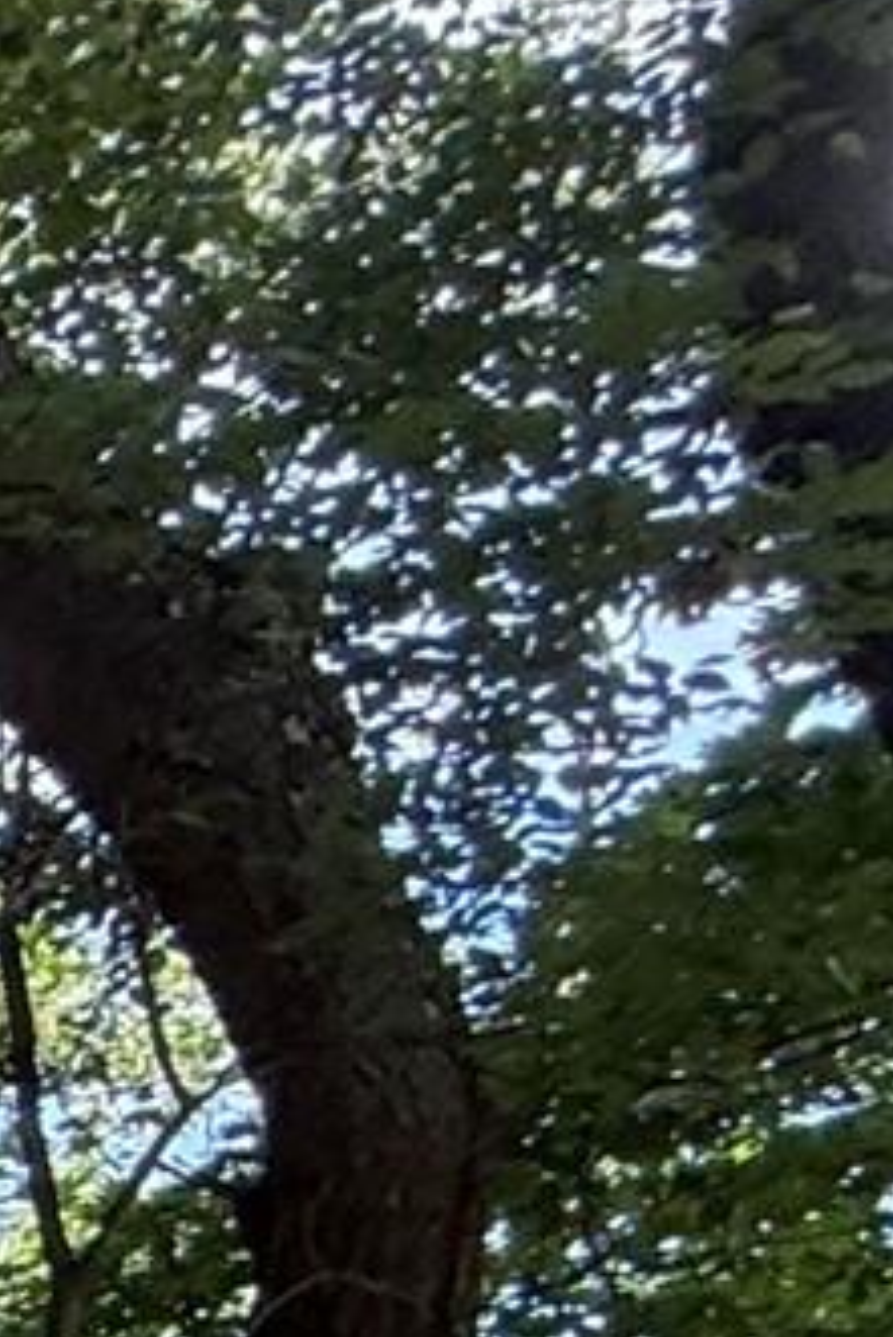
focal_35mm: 90
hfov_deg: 7.6
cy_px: 2266
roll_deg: -2.6
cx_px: -2917
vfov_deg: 18.6
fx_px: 3345
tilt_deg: -1.2
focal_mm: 2.22
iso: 64
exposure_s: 1/179
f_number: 2.2
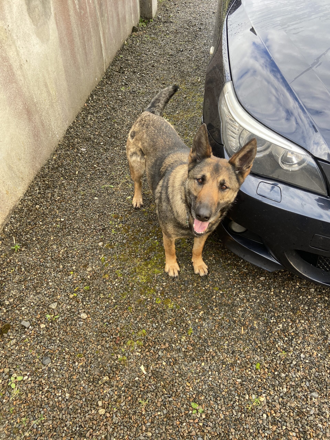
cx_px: 165
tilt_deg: -47.1
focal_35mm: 26
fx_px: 330
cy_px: 220
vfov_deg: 67.3
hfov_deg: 53.1
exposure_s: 1/236
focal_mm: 4.25
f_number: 1.8
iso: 32
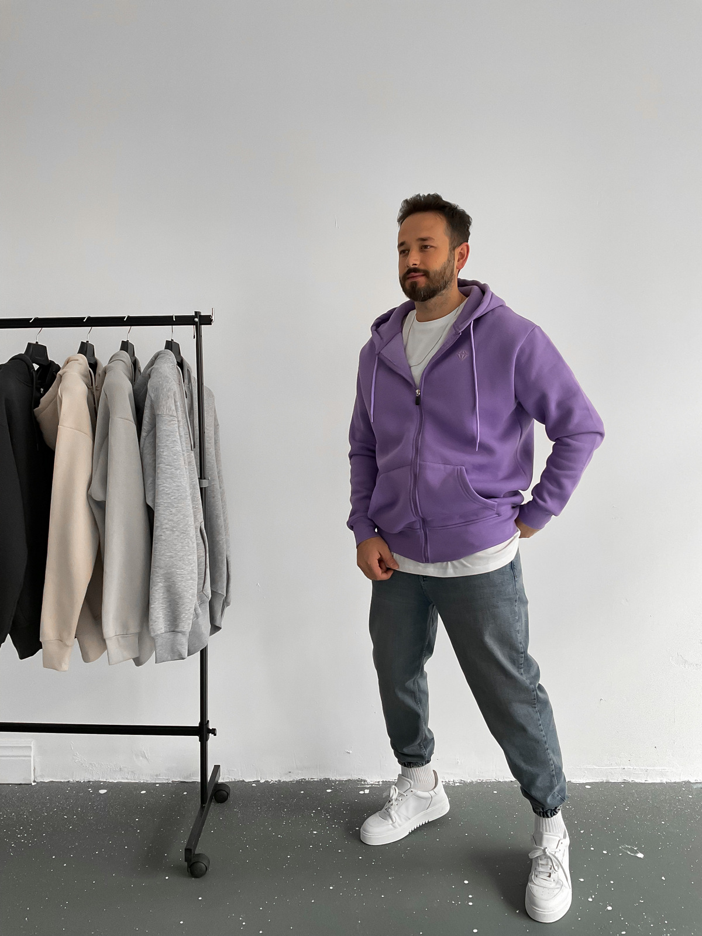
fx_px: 784
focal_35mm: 29
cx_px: 351
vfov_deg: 61.7
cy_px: 468
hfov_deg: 48.2
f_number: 1.8
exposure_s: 1/110
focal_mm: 3
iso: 64
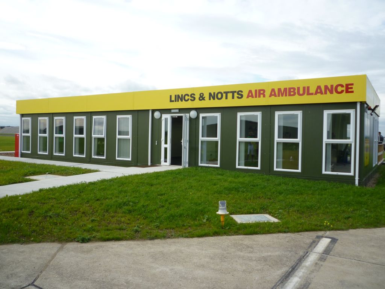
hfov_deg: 61.7
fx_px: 323
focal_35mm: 29
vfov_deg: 48.2
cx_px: 192
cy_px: 144
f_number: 3.5
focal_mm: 5.2
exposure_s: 1/400
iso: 80
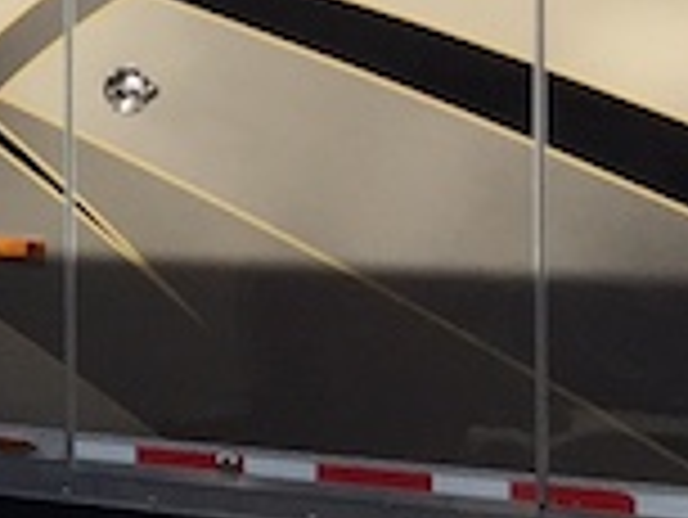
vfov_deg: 7.8
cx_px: -1421
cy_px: -63
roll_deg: -2.9
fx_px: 3759
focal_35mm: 189
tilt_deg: +2.4
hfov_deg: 8.6
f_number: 2.2
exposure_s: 1/2475
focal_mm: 4.15
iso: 32
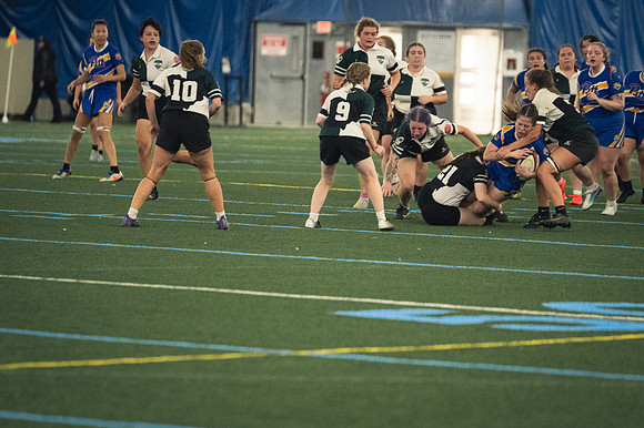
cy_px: 214
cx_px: 322
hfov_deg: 6.9
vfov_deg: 4.6
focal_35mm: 300
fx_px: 5363
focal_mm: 200
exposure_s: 1/500
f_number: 2.8
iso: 8000
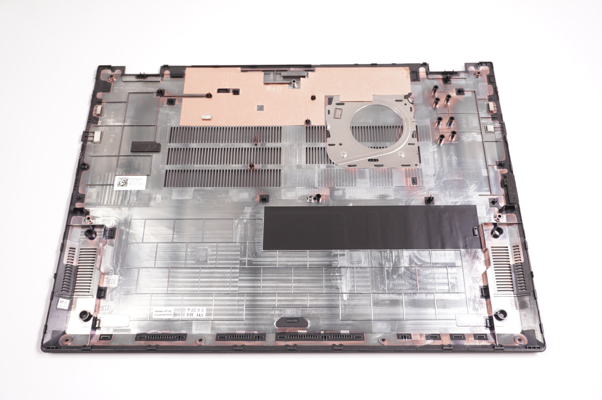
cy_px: 200
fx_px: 576
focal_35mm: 34
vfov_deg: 38.3
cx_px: 301
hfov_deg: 55.1
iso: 800
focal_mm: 23
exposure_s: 1/200
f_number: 5.6
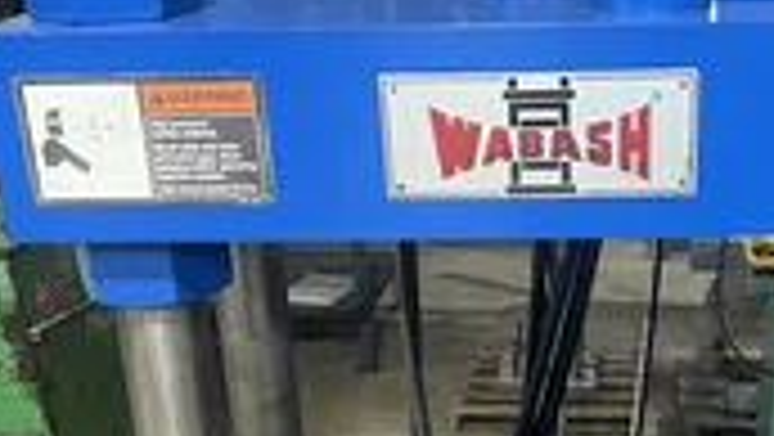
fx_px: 1355
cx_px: 567
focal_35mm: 66
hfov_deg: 31.4
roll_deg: +0.5
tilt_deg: -25.2
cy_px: 454
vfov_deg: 17.8
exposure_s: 1/60
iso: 200
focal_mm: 5.7
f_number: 1.5
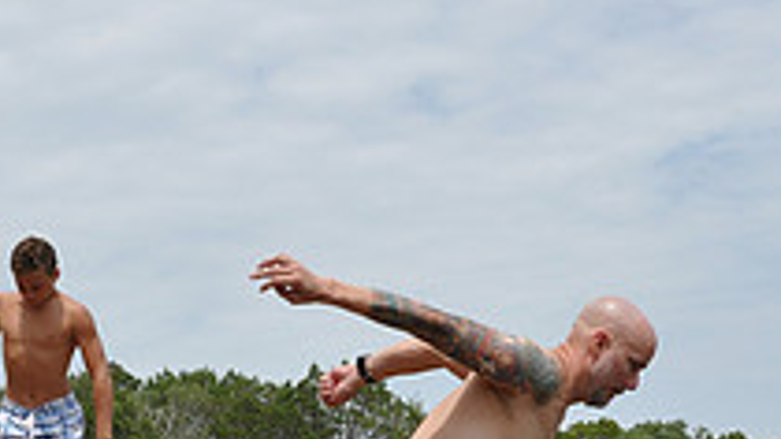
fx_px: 2153
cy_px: 545
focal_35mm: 104
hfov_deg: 20.5
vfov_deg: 11.4
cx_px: 543
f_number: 8
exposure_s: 1/640
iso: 200
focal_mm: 24
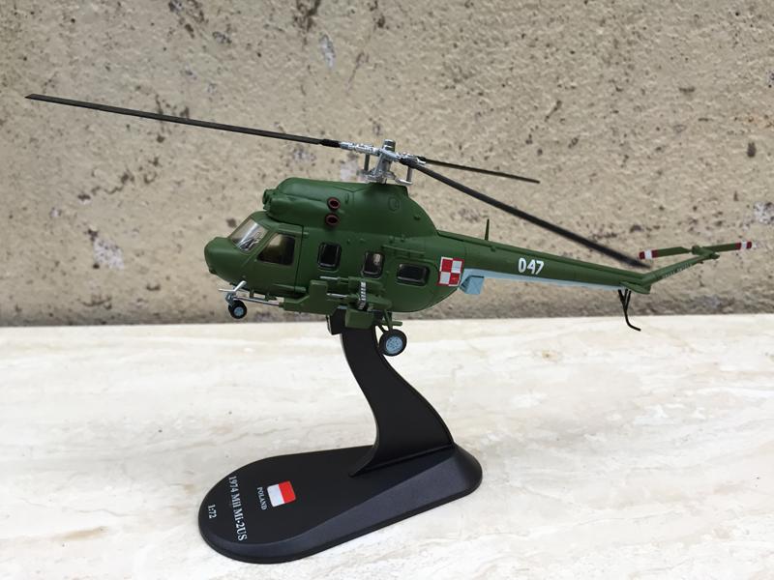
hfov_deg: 61.7
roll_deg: -0.7
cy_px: 290
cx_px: 387
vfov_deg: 48.2
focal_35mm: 29
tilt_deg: -18.6
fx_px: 648
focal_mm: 4.15
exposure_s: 1/33
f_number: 2.2
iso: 40
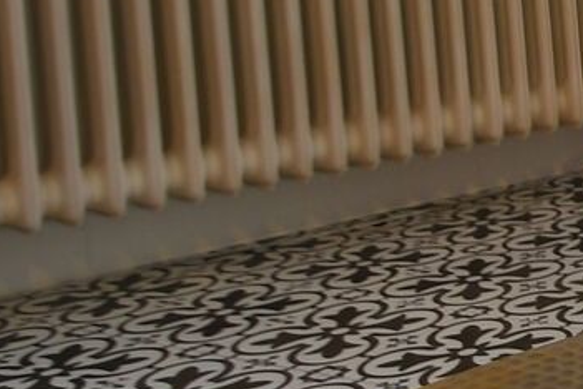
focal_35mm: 82
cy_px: -95
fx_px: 1328
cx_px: 1191
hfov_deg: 17.3
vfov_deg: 15.9
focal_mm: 10
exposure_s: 1/40
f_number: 4.5
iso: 250
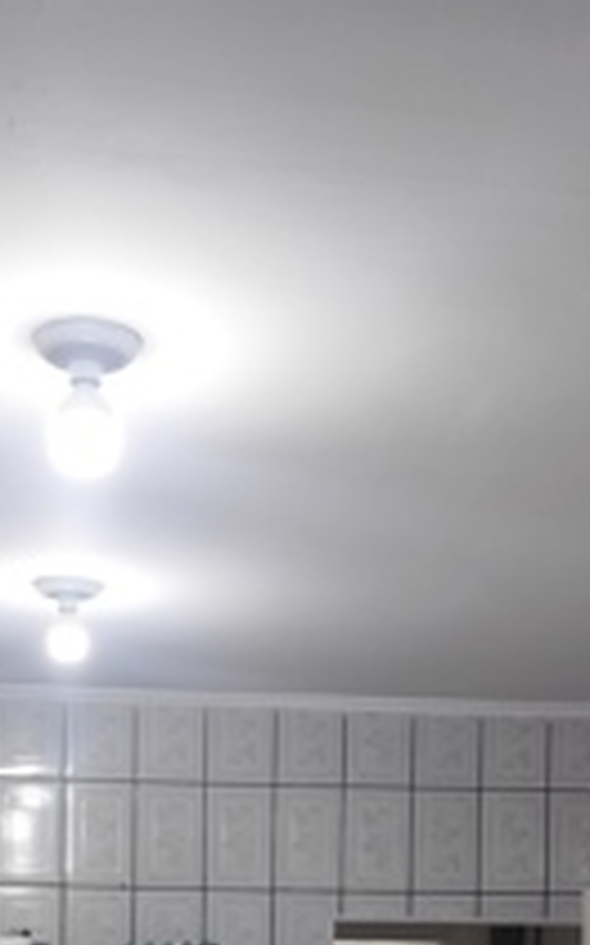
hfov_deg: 21.5
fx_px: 1546
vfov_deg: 30.6
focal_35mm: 60
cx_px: 194
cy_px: 1028
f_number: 1.65
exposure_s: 1/120
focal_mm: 6.19
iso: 400
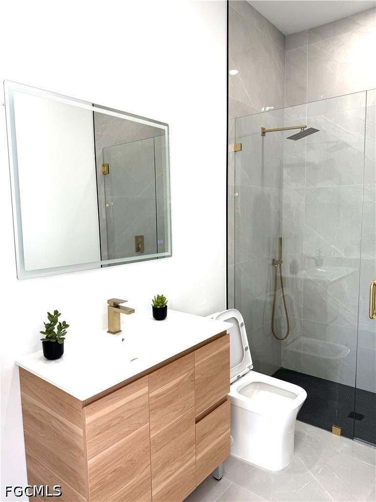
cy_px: 251
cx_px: 188
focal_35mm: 24
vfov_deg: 71.6
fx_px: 348
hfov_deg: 56.8
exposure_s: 1/120
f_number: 1.78
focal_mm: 6.76
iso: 64
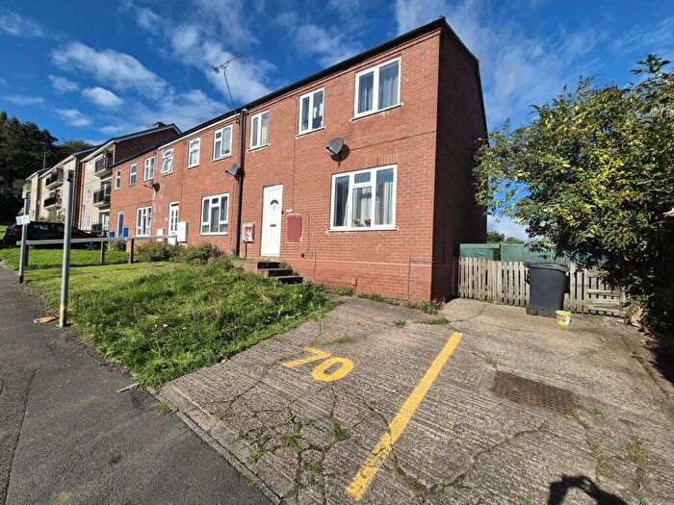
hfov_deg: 106.2
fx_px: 253
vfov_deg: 89.9
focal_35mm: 13
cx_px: 337
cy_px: 252
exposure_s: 1/2656
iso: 50
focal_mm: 2.2
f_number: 2.2
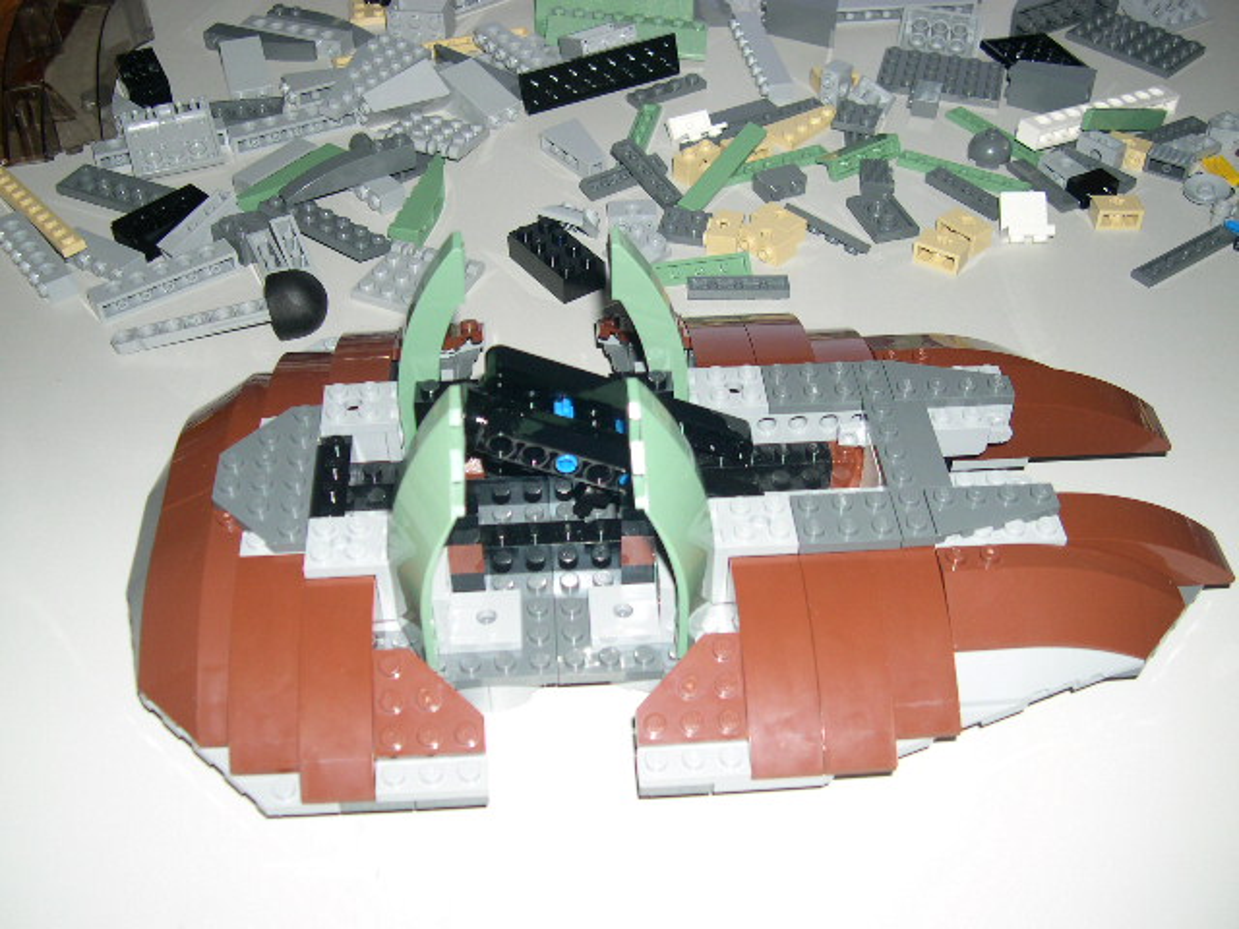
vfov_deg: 37.7
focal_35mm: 38
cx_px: 620
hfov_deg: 49.0
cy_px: 464
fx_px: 1360
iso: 100
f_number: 2.8
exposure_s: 1/60
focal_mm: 8
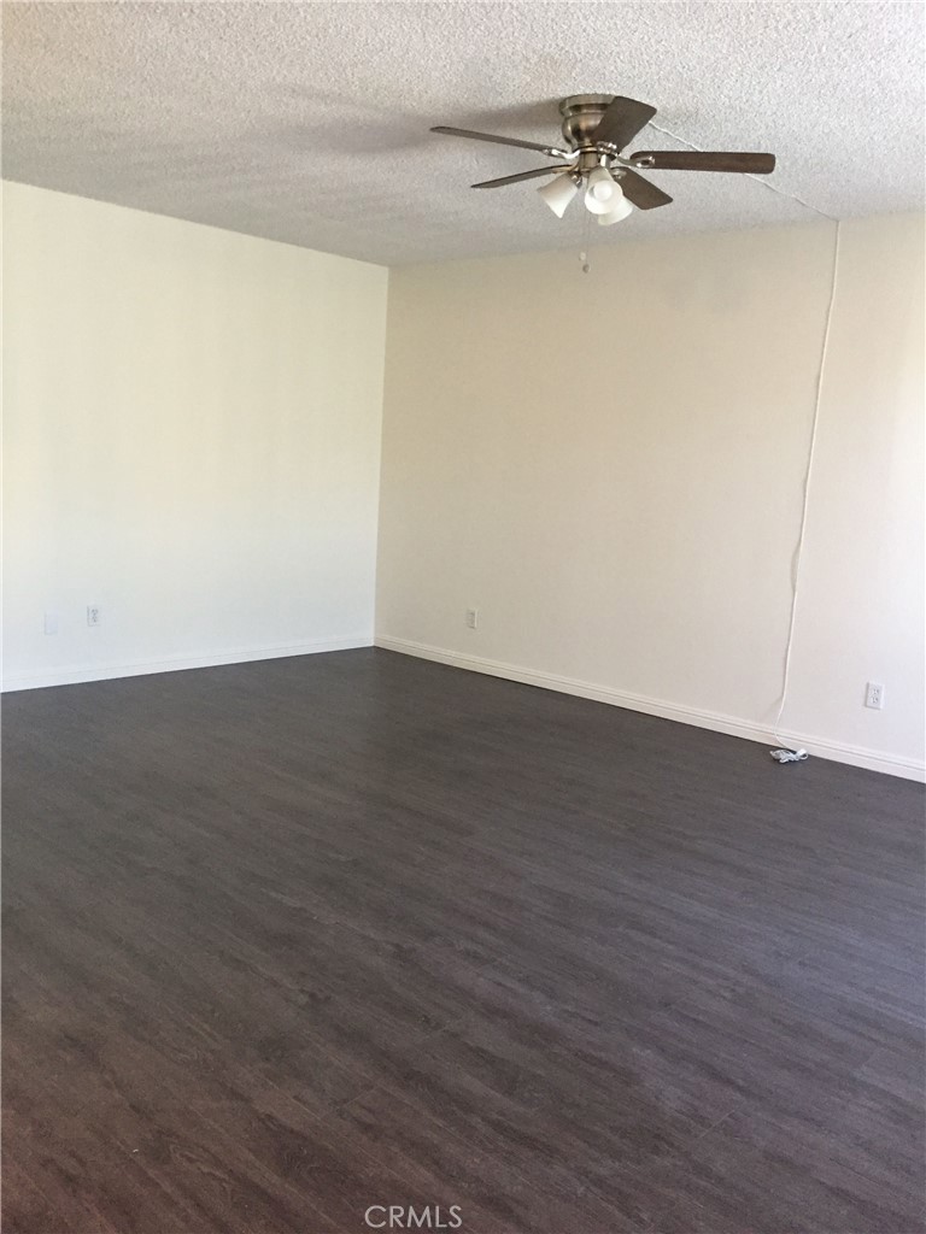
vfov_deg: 61.7
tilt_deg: -8.5
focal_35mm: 29
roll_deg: -2.8
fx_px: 1034
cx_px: 463
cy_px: 617
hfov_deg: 48.2
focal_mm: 4.15
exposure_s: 1/30
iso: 160
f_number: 2.2
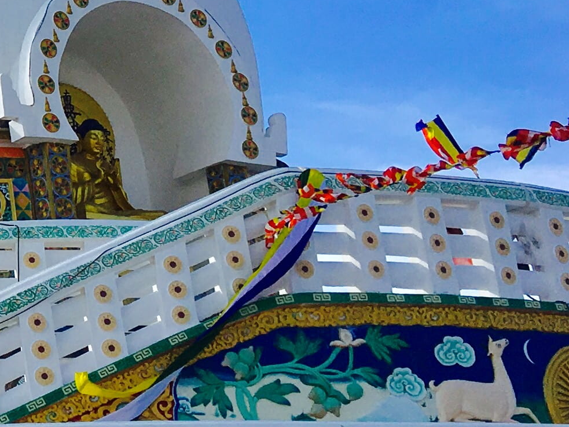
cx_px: -533
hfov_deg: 14.2
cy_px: 14
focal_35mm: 119
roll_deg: -0.5
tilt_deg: +21.9
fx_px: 1956
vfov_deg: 12.3
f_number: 2.2
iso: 25
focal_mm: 4.15
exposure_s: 1/1538
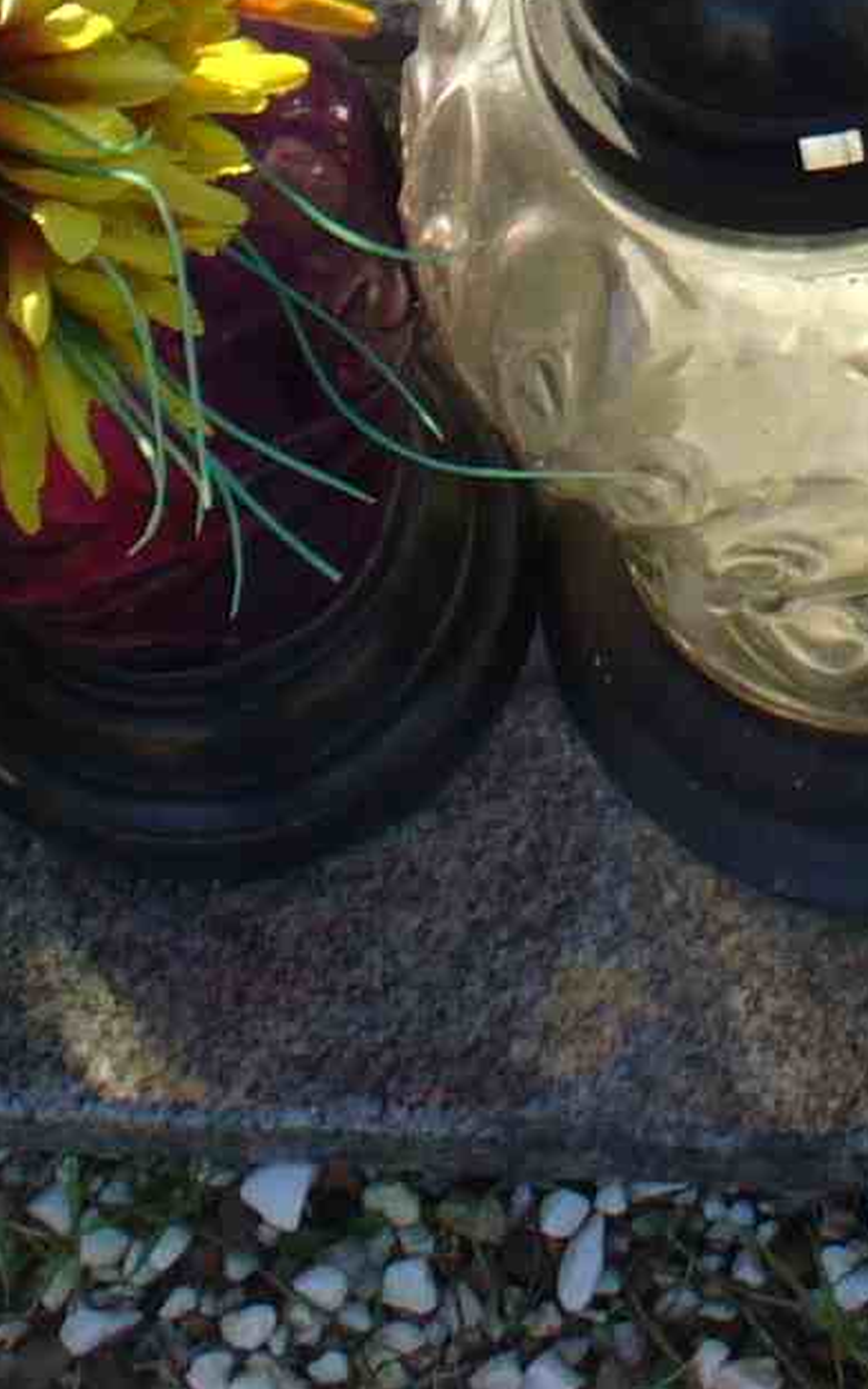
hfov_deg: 8.1
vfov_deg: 12.4
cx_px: 988
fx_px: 6094
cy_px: -634
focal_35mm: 161
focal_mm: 6.1
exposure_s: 1/320
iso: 80
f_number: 2.8
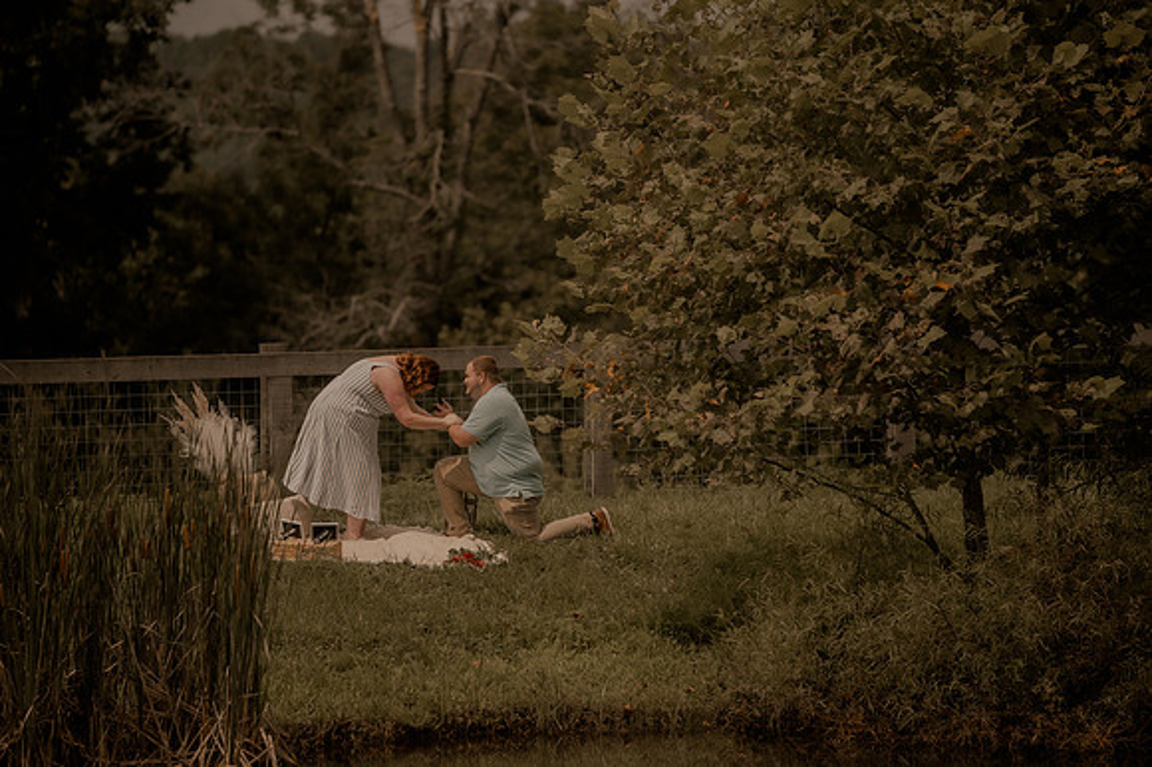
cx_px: 576
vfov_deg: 6.9
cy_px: 384
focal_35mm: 200
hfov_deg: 10.3
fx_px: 6396
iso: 125
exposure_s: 1/1600
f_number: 2.8
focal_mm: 200
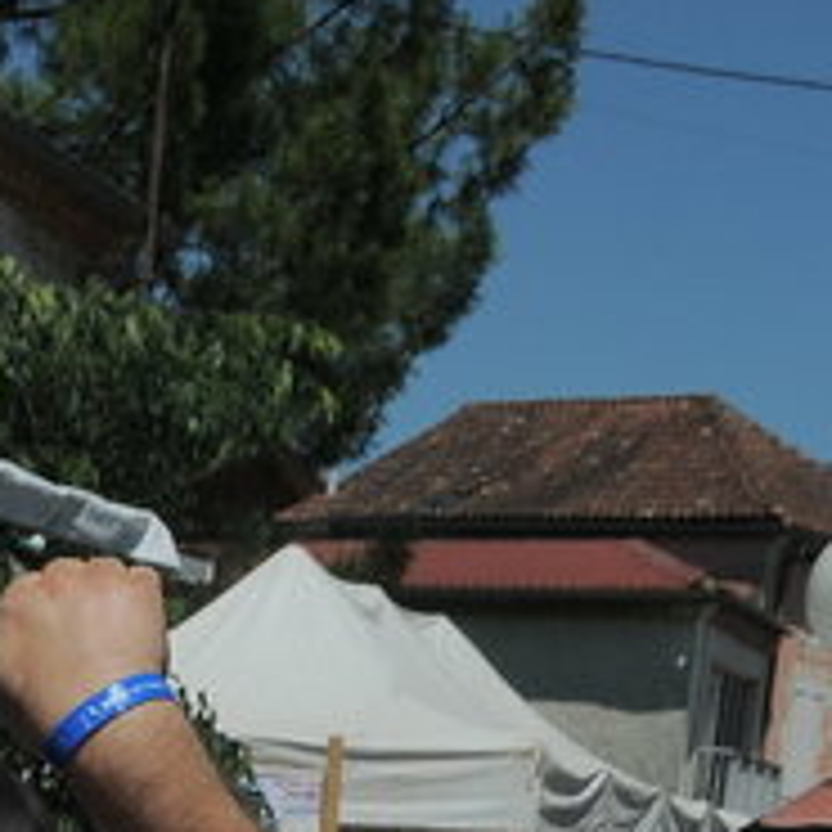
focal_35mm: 126
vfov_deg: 11.6
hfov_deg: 13.7
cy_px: 1947
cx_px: 115
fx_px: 3426
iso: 200
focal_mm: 20
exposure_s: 1/640
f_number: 13
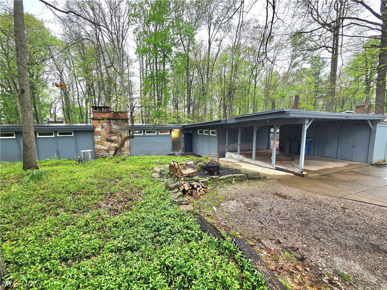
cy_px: 145
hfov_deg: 106.2
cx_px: 194
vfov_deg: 89.9
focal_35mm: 13
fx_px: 145
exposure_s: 1/120
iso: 50
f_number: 2.2
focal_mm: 2.2
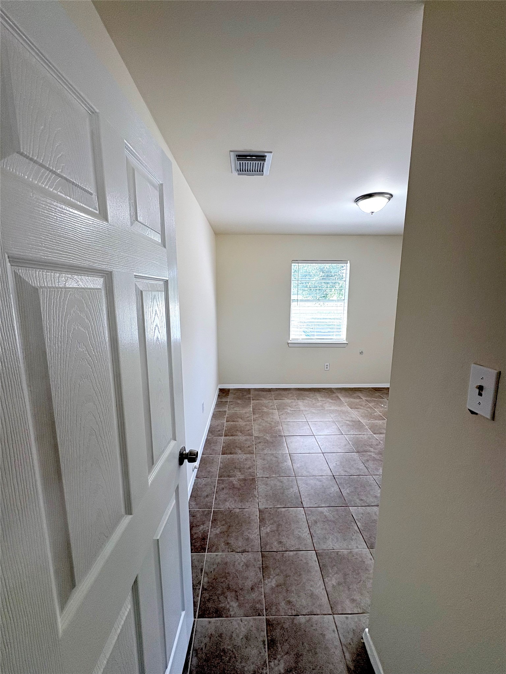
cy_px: 337
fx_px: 273
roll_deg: -0.2
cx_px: 253
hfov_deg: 85.7
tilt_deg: -8.1
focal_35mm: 14
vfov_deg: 102.1
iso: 64
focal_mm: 2.22
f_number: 2.2
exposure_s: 1/150
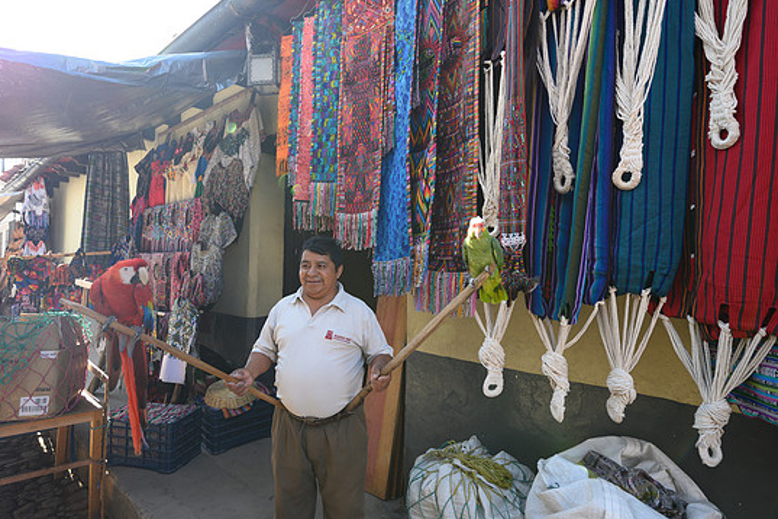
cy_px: 260
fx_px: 432
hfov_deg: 83.9
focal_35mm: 20
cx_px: 367
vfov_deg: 61.9
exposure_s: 1/160
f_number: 4
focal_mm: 18.5
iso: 160
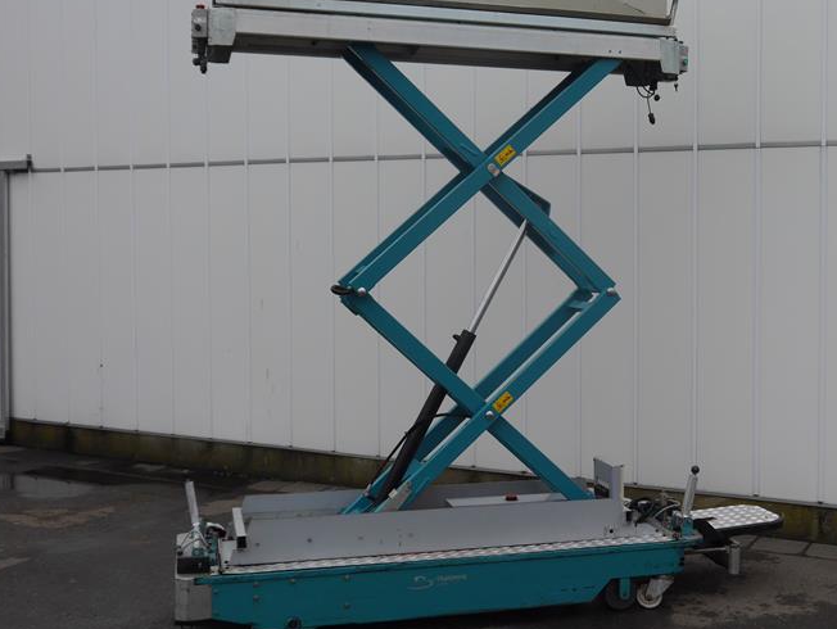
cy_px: 276
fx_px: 1137
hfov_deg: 40.0
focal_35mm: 47
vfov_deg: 30.9
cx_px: 539
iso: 160
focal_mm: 15
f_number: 4
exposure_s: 1/160
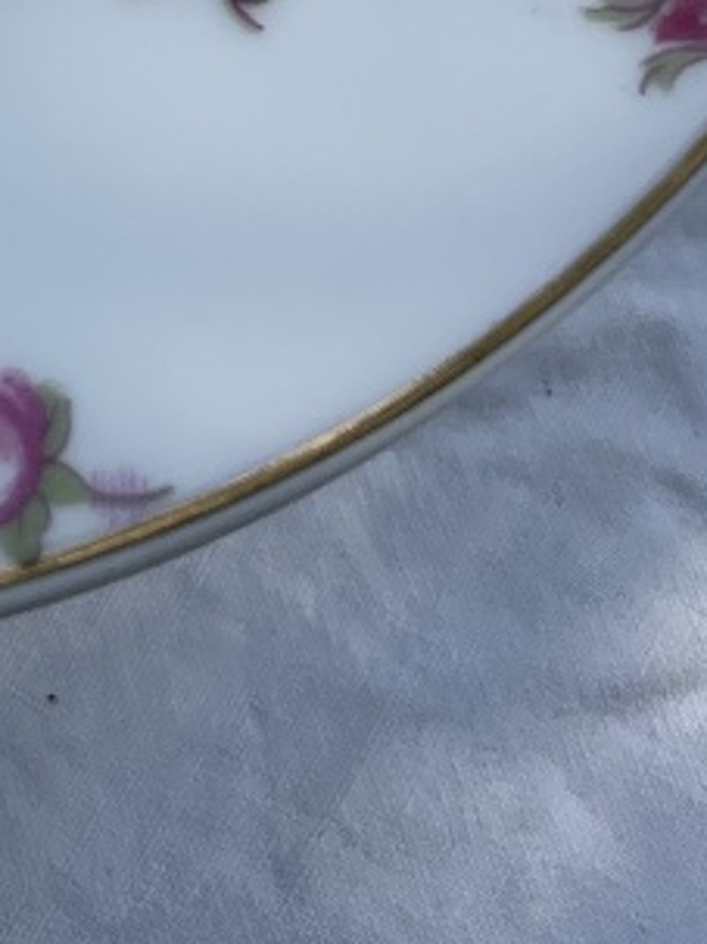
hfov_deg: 13.3
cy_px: -910
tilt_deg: -66.2
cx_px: -430
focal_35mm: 103
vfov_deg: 15.5
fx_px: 2807
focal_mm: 4.2
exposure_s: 1/2817
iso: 32
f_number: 1.6
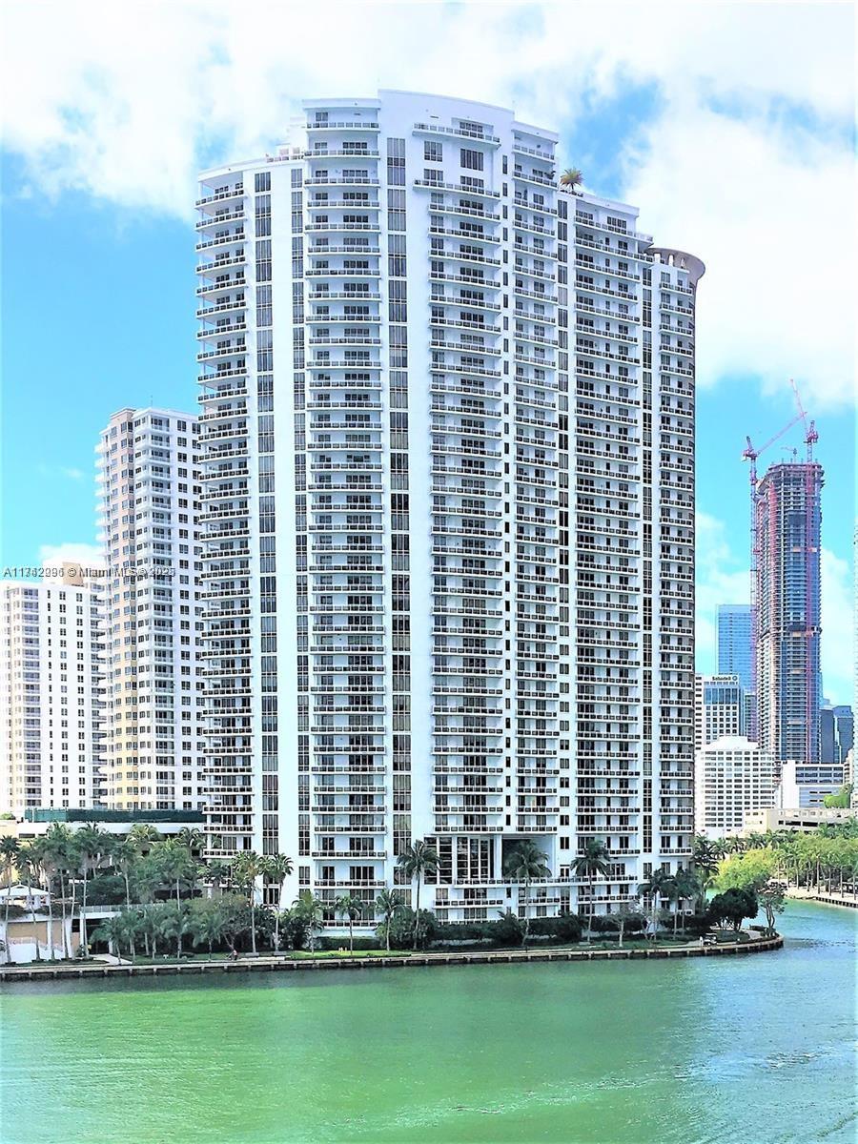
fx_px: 958
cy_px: 572
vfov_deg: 61.7
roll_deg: +1.0
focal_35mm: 29
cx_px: 429
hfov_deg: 48.2
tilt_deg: -1.1
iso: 25
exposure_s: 1/1972
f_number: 2.2
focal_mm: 4.15
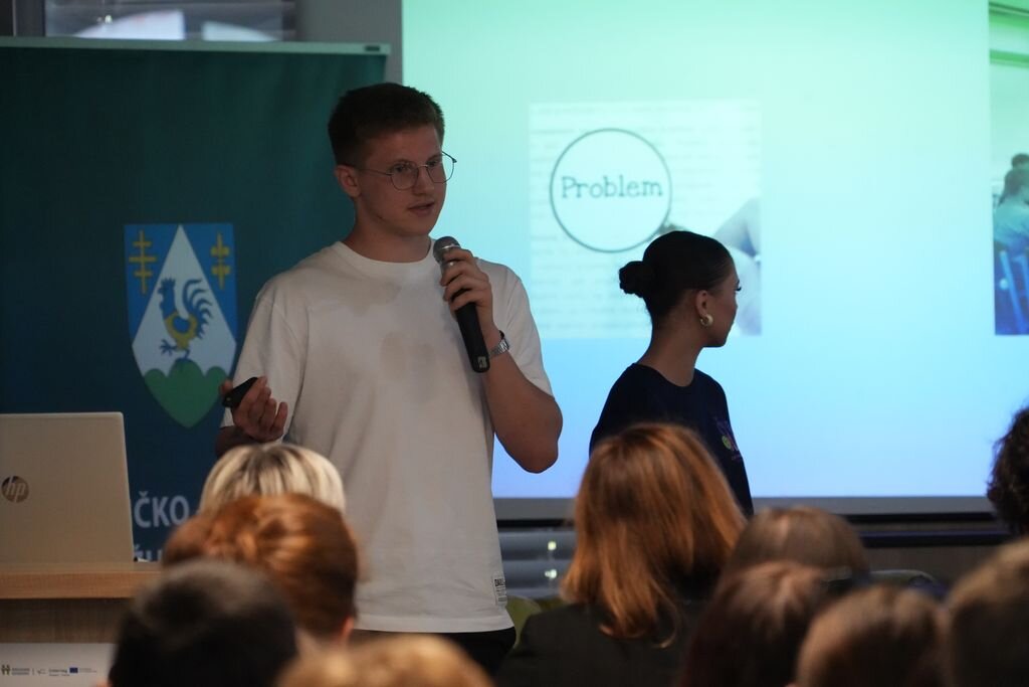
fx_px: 6860
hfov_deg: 8.6
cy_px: 344
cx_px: 514
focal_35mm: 240
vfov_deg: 5.7
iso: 10000
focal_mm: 240
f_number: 8
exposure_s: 1/250
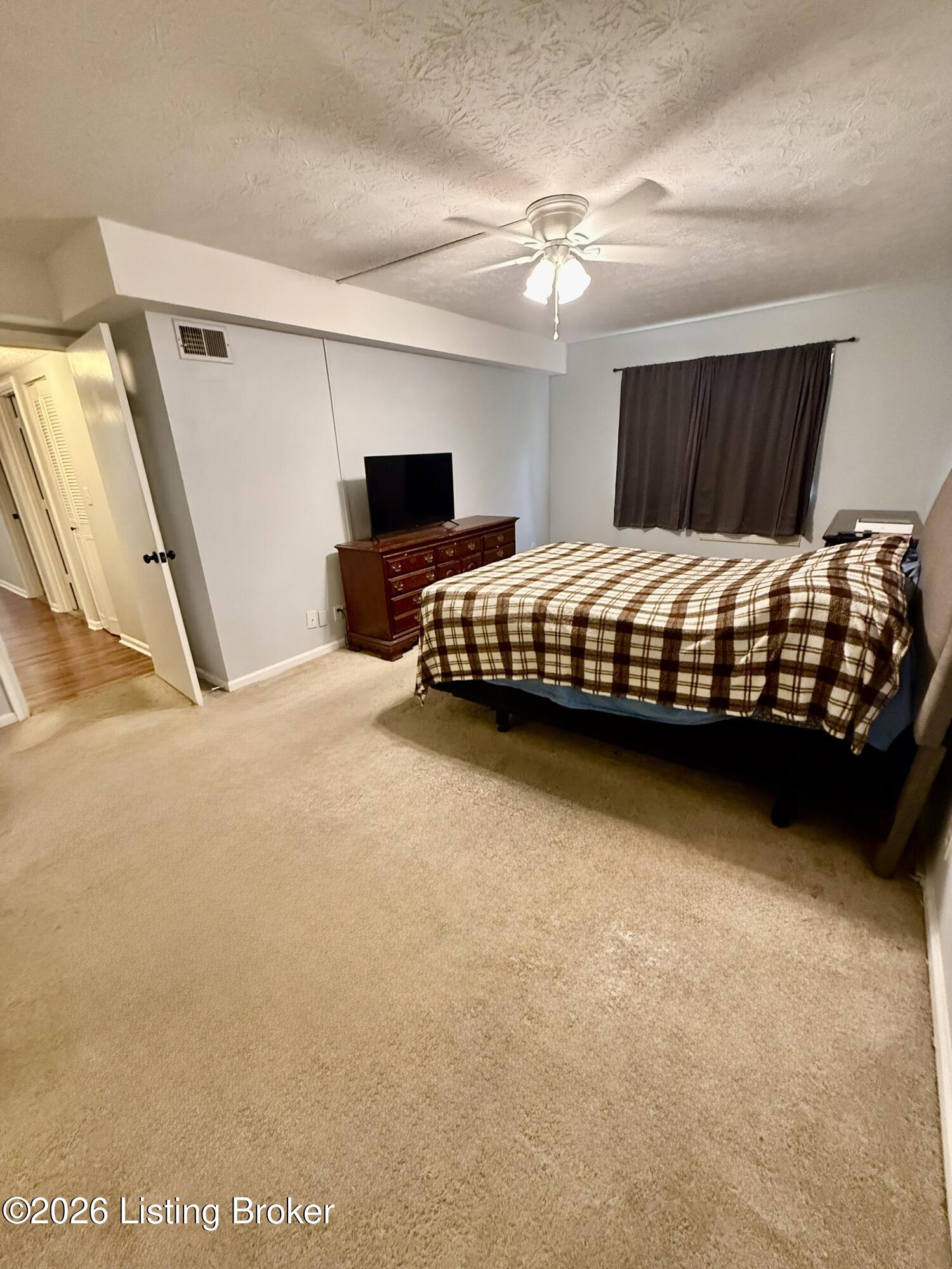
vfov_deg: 102.1
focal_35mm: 14
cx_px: 476
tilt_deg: -20.7
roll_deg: +2.4
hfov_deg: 85.7
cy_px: 634
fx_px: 513
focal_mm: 2.22
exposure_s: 1/60
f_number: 2.2
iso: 800
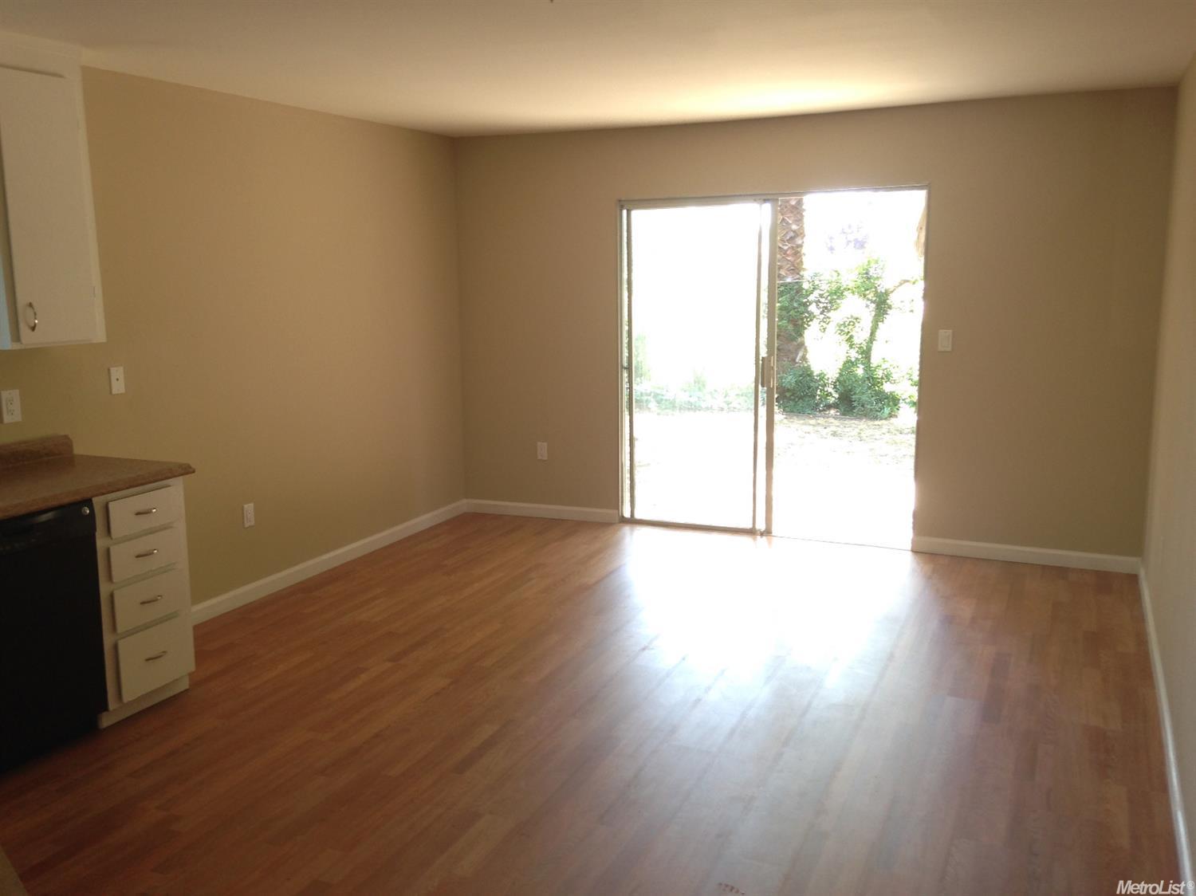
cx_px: 598
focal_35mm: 33
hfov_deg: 55.4
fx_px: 1140
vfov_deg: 42.9
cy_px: 448
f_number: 2.4
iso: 50
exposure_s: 1/20
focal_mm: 4.12
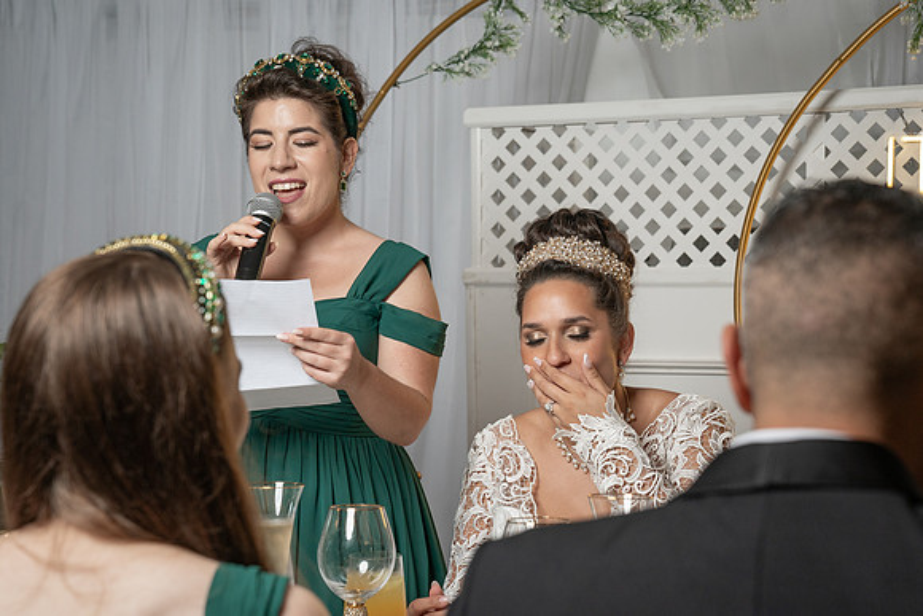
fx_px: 1811
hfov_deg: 28.6
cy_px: 338
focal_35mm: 71
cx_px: 506
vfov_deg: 19.3
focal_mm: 51
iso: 500
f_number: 4
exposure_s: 1/200
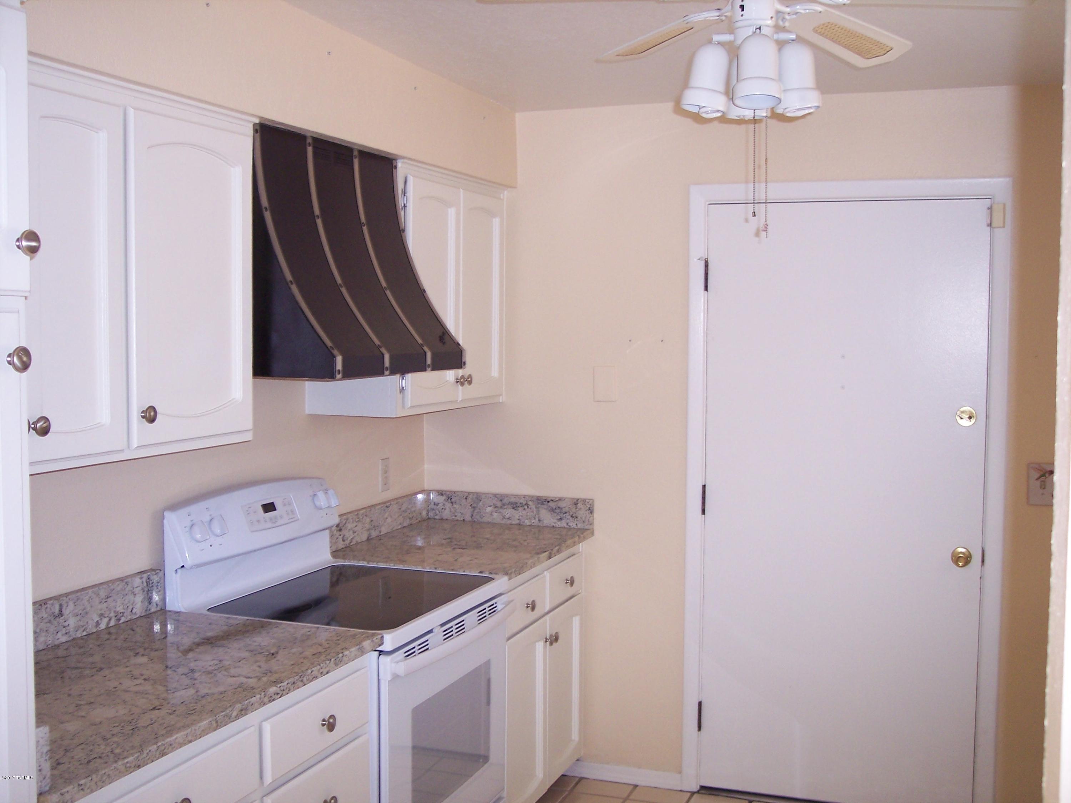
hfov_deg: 47.9
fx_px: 1207
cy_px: 402
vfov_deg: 36.8
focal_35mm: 39
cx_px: 536
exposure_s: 1/60
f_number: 2.8
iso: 140
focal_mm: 8
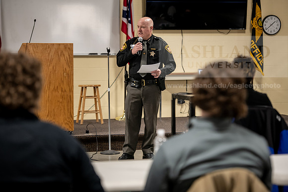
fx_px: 928
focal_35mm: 116
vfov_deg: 11.8
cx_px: 144
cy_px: 96
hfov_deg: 17.6
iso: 1600
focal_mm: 116
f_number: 3.2
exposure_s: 1/125
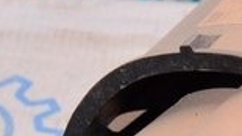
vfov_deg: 4.1
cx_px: 181
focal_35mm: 291
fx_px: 1866
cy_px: 323
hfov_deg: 7.4
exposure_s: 1/160
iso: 1600
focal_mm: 28
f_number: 8
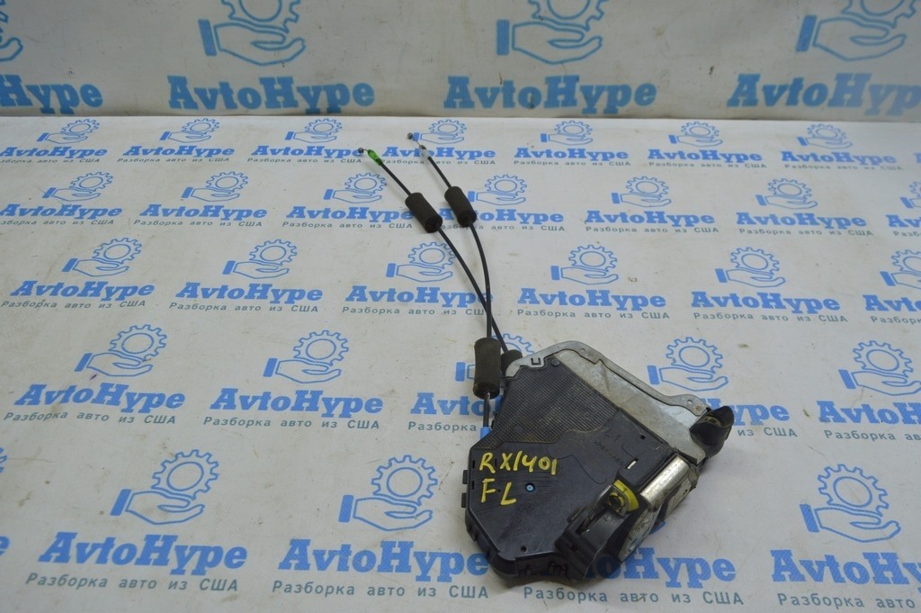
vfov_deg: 47.9
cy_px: 306
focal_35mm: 27
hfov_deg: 67.4
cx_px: 460
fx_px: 690
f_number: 5.6
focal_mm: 18
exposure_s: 1/40
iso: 400
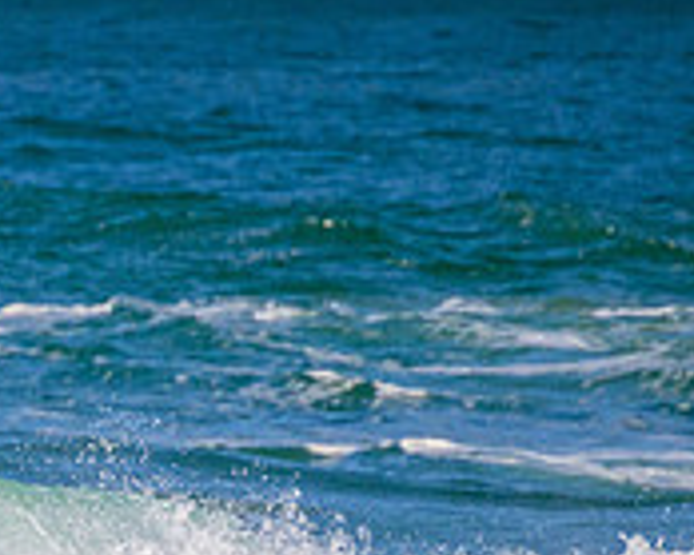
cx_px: -243
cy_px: 697
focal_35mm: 2499
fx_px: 51300
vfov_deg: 0.6
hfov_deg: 0.8
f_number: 11
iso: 1250
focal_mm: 800
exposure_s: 1/2000
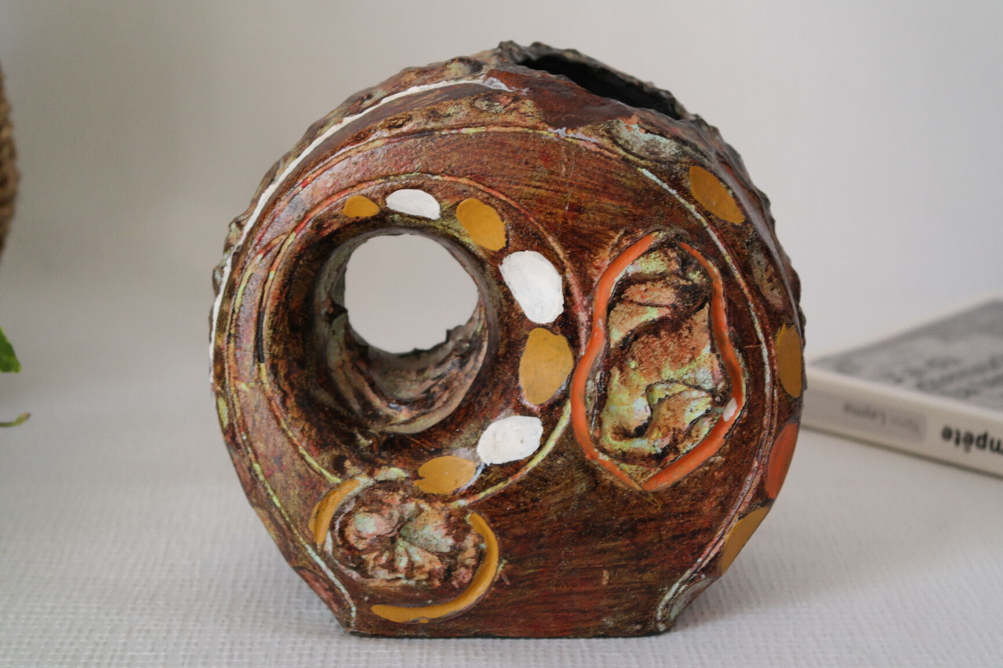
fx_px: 2145
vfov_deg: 17.7
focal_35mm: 77
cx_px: 502
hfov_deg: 26.3
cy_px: 334
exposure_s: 1/30
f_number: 6.3
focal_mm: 50
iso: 800
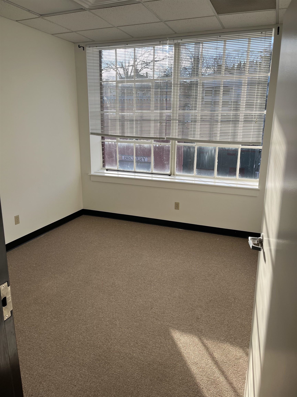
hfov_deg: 53.1
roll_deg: +1.4
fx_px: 297
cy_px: 198
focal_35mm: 26
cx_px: 148
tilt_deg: -13.8
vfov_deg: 67.3
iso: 50
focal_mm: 5.1
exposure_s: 1/898
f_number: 1.6
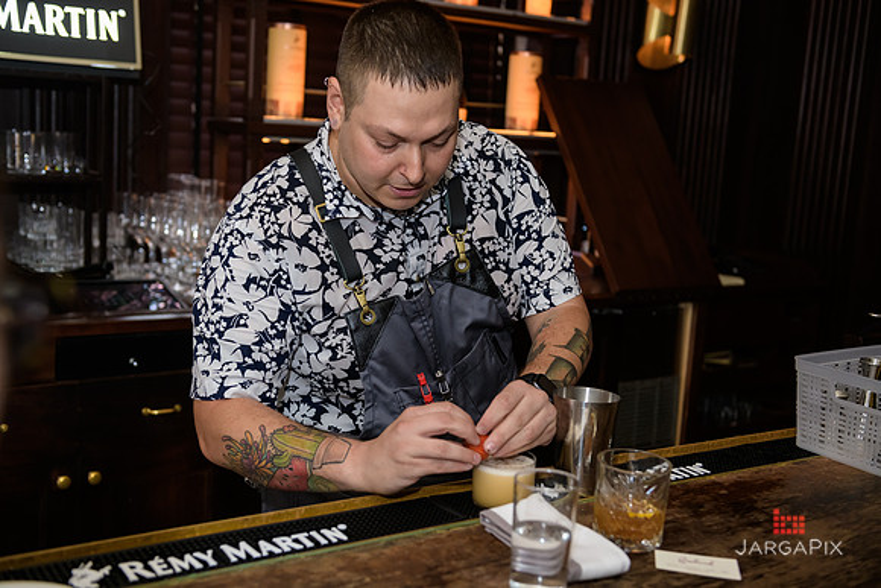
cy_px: 294
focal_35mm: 44
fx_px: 1077
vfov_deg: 30.5
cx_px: 440
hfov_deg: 44.5
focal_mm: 44
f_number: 3.2
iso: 1000
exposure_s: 1/125
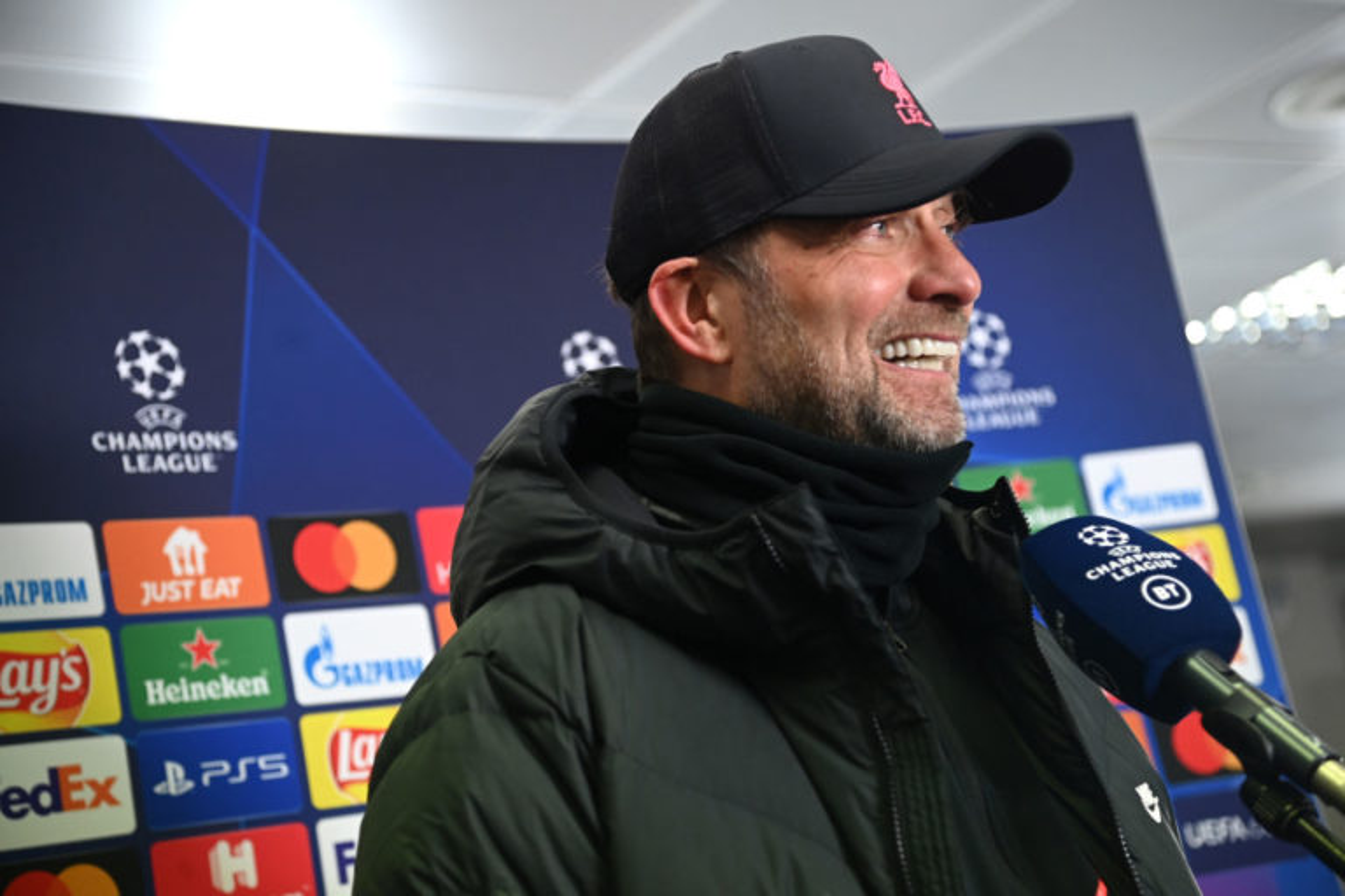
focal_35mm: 75
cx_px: 672
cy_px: 448
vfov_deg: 18.2
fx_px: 2802
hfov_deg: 27.0
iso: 2000
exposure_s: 1/320
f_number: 4
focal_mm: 75
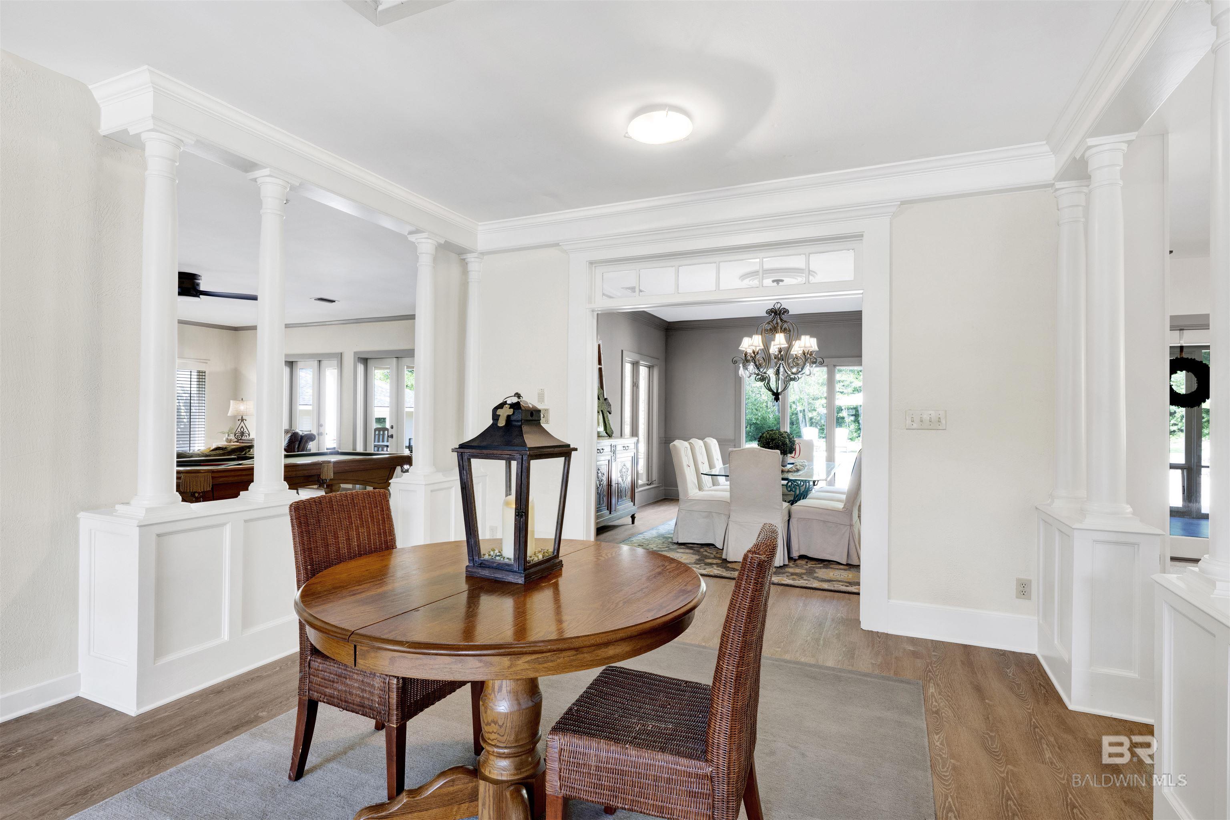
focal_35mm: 17
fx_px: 581
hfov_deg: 93.3
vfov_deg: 70.4
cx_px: 615
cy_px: 410
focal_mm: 17
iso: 400
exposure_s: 1/3
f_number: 11
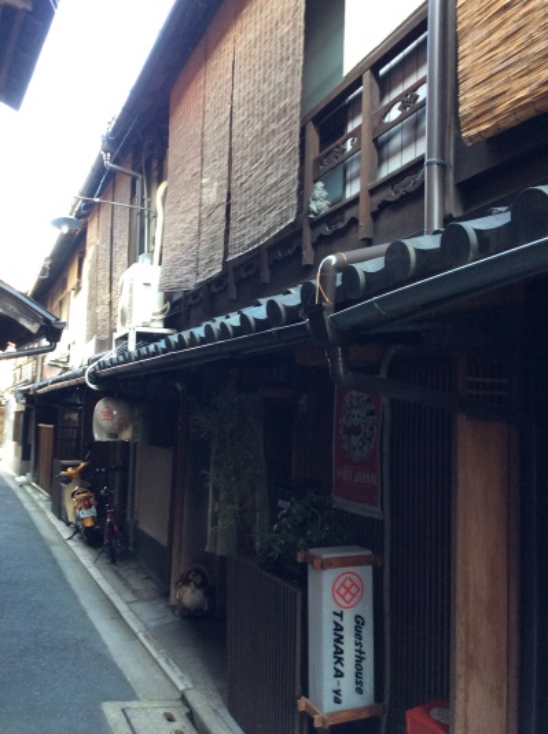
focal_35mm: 32
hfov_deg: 44.1
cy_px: 367
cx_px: 274
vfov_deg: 56.9
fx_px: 677
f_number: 2.4
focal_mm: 3.3
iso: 80
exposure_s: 1/24
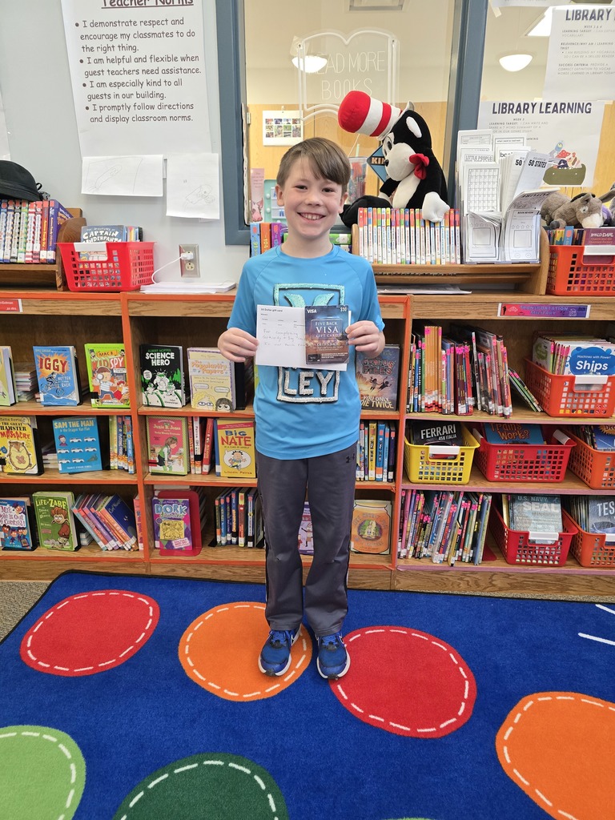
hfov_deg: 58.9
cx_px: 308
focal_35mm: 23
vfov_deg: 73.9
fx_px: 545
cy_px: 410
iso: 800
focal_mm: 6.3
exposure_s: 1/120
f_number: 1.7
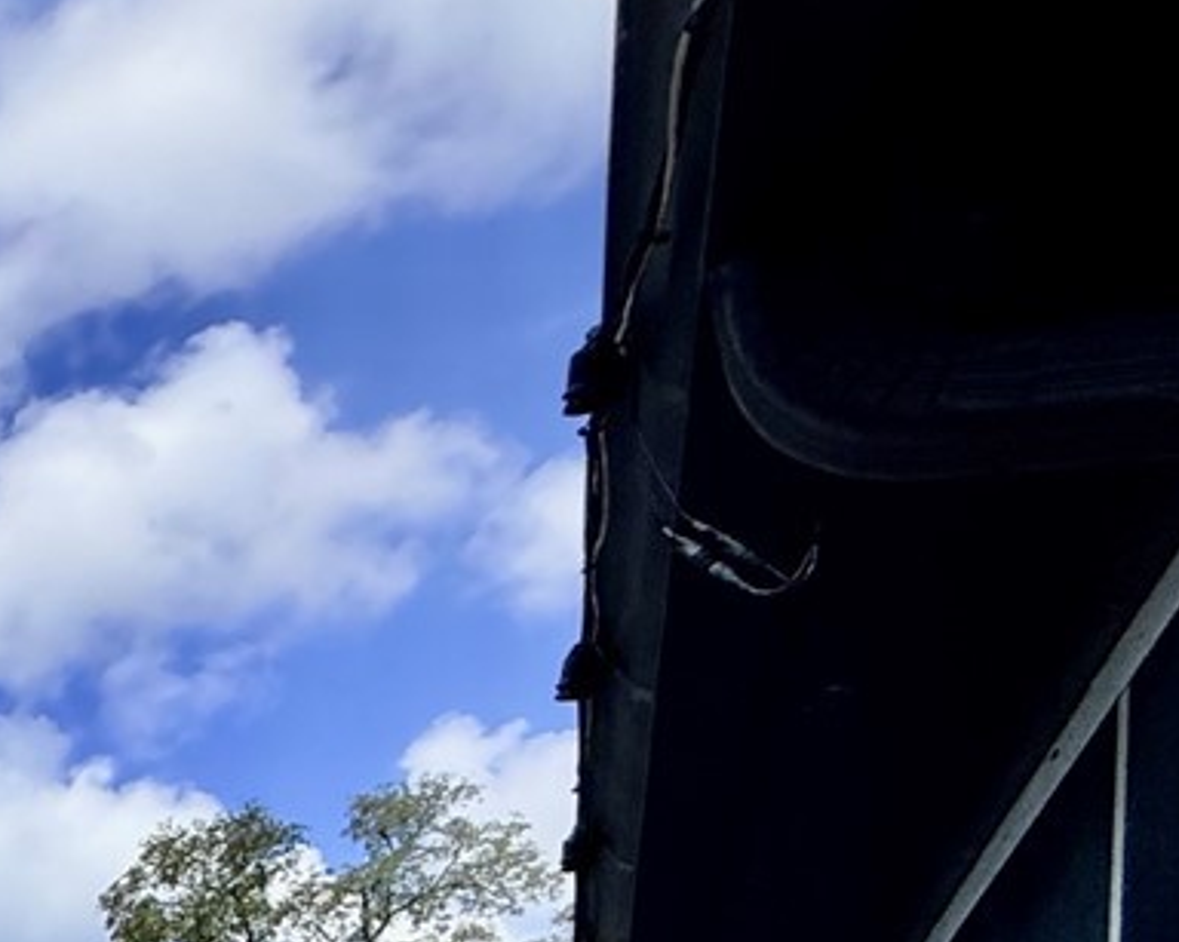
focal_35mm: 57
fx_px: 1988
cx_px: -1145
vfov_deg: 21.0
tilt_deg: -1.5
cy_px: 1537
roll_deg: -1.0
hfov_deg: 19.5
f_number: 2.2
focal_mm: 2.22
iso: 50
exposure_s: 1/2611
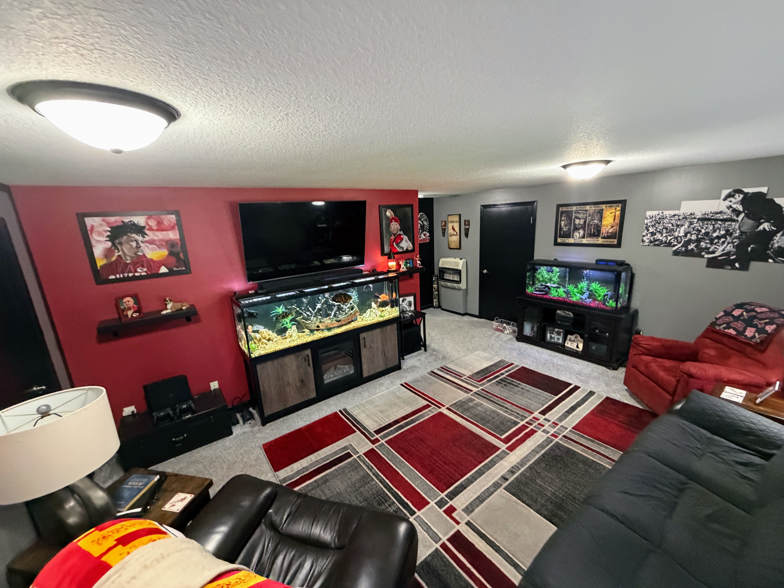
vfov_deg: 85.7
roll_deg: +2.8
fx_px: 317
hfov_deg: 102.1
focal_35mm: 14
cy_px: 294
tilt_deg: -13.4
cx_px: 392
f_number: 2.2
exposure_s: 1/60
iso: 640
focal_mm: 2.22
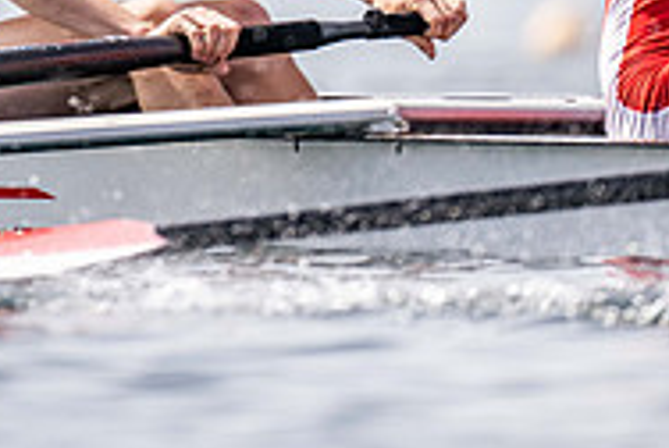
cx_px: 39
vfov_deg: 0.7
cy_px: -215
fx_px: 34396
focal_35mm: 1848
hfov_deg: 1.1
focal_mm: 600
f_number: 4
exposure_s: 1/2500
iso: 200
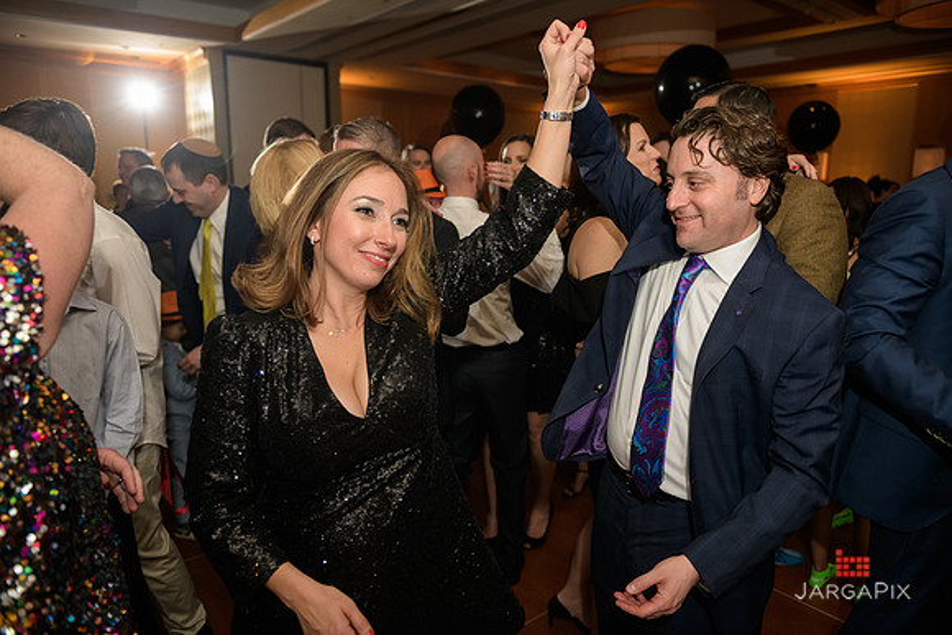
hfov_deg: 73.7
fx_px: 635
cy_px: 318
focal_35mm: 24
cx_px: 476
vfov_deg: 53.2
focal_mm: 24
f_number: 3.2
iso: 1600
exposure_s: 1/125
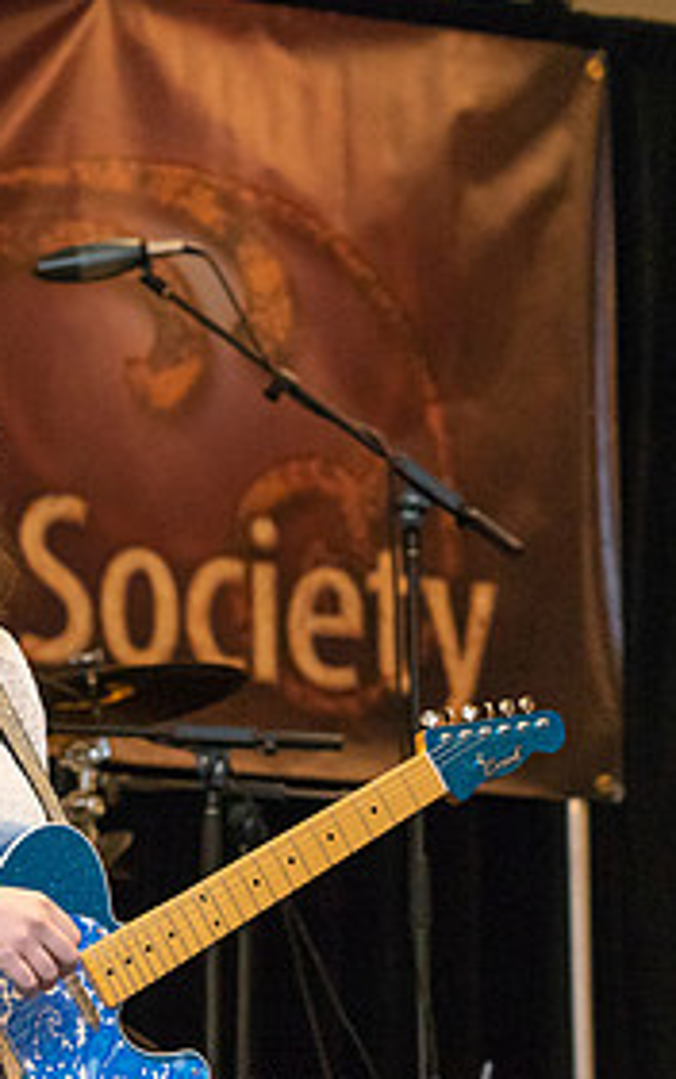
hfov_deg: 4.9
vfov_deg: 7.8
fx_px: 7917
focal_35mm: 269
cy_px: 605
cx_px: -15
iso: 4000
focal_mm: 128
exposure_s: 1/200
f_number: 6.3
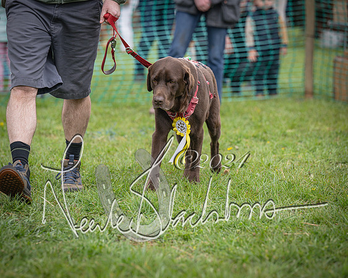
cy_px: 139
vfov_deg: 9.5
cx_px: 174
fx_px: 1681
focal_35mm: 163
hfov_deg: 11.8
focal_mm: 145
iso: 400
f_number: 4
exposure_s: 1/1600
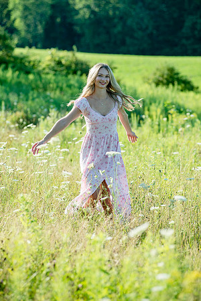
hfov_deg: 11.4
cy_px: 150
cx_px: 100
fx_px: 1005
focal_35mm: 120
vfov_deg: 17.1
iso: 160
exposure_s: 1/500
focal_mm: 120
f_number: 4
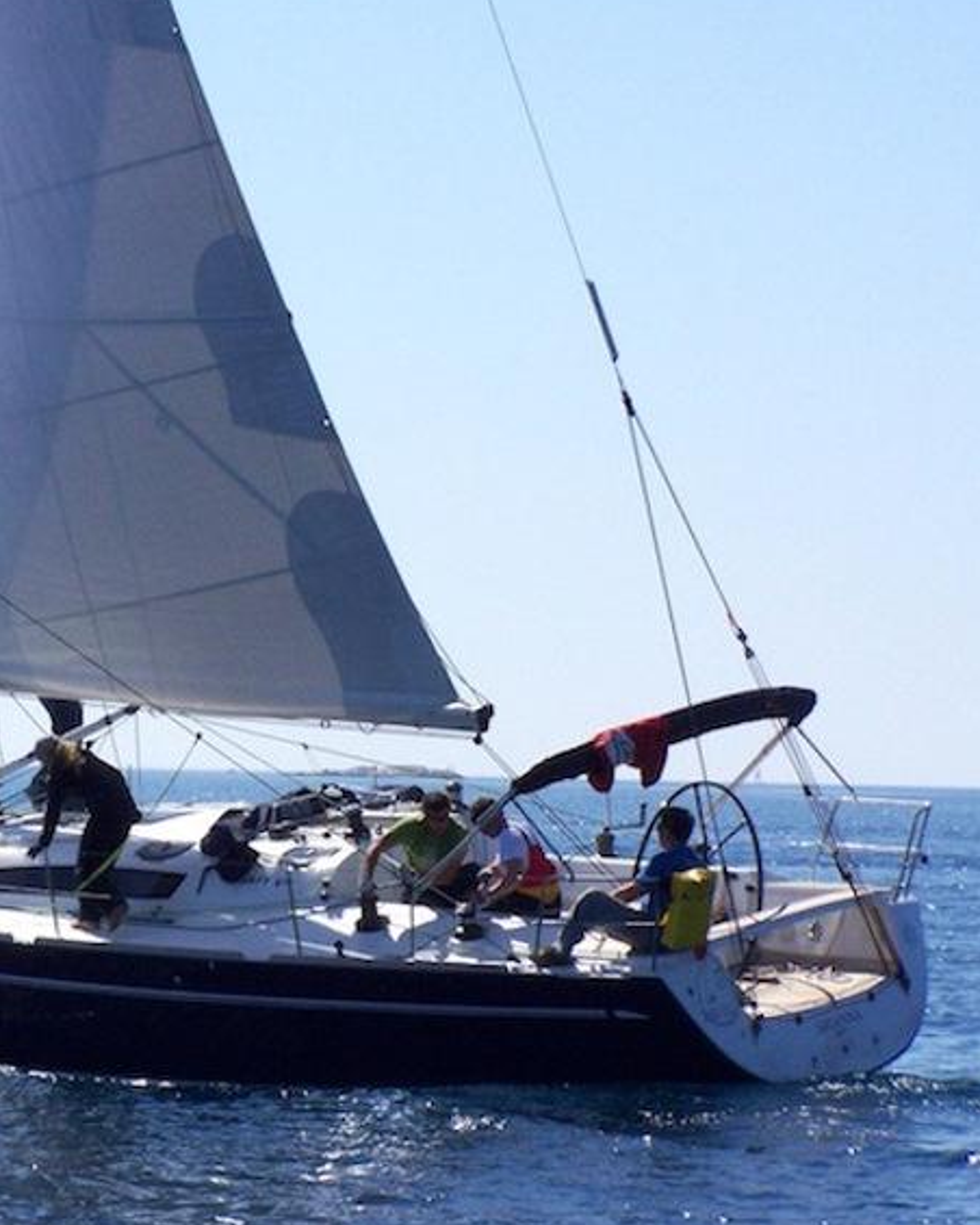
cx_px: 169
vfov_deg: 10.9
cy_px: 585
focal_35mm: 177
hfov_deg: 8.7
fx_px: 6417
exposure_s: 1/800
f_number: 6.3
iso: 160
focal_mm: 21.2
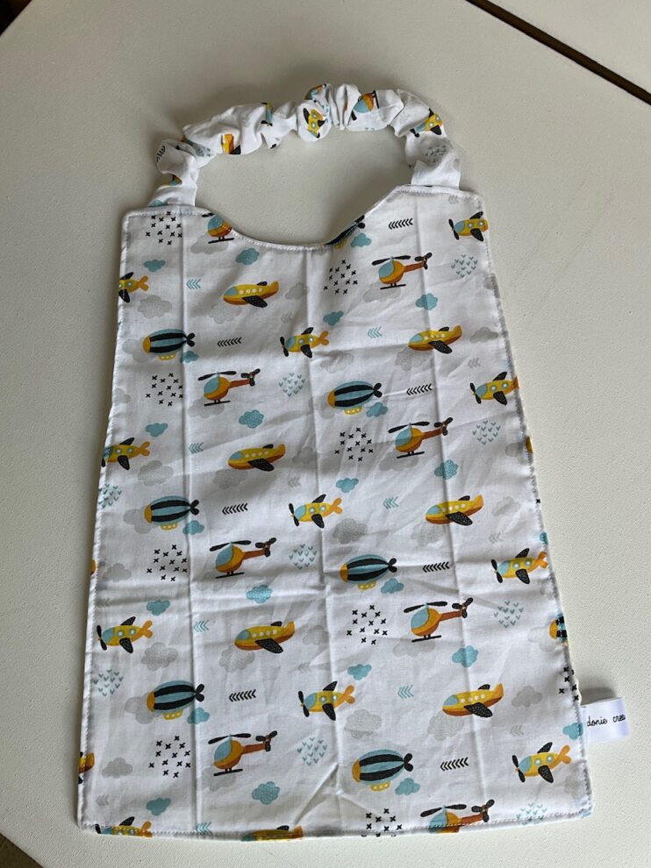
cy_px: 429
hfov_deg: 46.8
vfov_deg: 60.0
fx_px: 753
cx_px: 316
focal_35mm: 30
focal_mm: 3
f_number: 1.8
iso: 25
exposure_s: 1/375
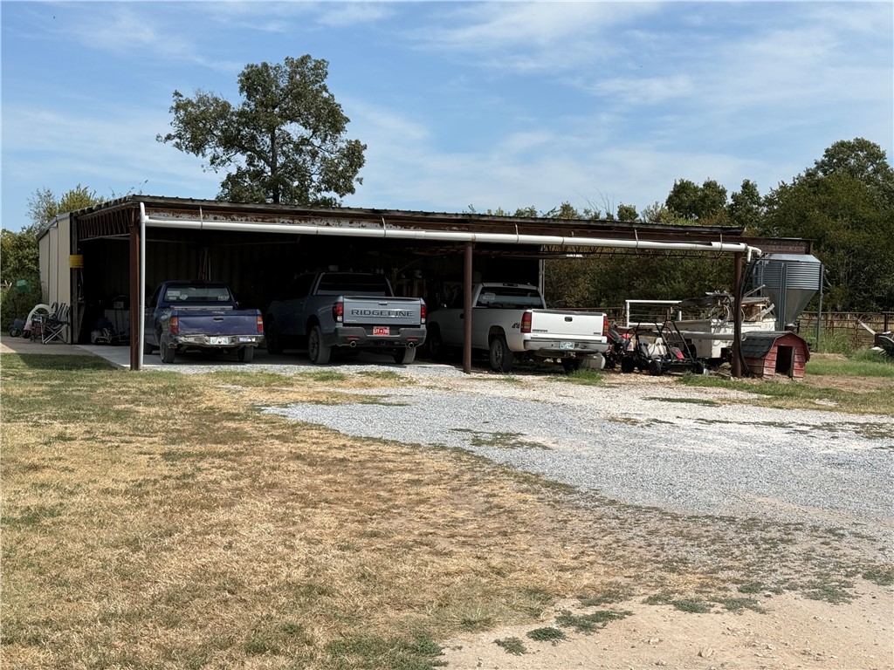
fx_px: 1240
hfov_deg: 39.7
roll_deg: -0.3
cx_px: 447
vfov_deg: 30.3
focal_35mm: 48
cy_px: 335
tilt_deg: -3.0
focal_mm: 6.76
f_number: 1.78
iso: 64
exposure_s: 1/5587
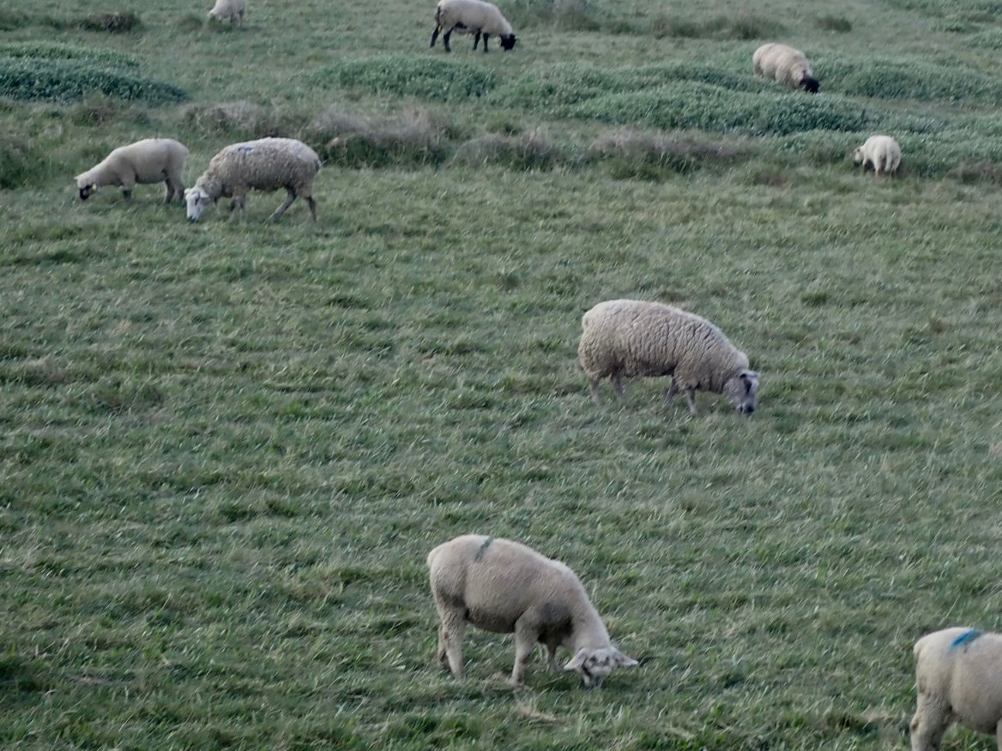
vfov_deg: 10.8
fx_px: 3966
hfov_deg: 14.4
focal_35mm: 137
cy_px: 413
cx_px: 666
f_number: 4.9
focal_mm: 18
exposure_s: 1/200
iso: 160
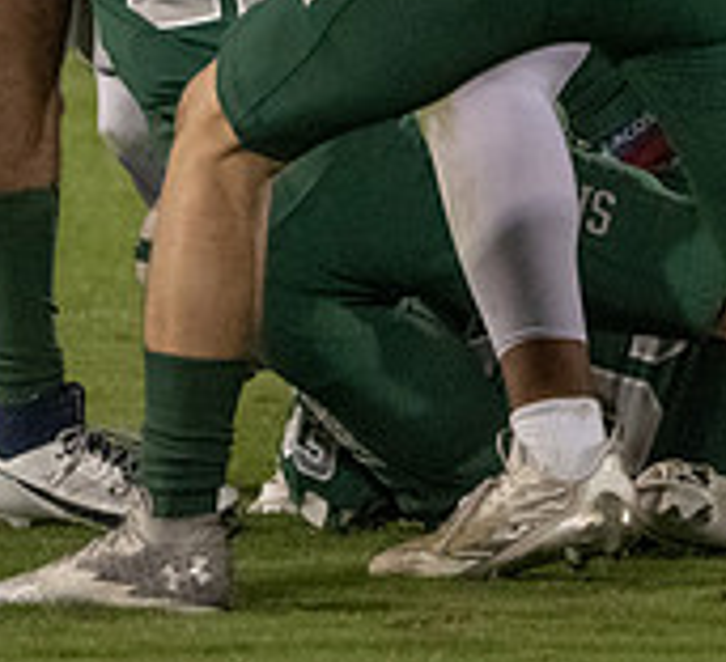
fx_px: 24506
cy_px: -220
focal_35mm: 1079
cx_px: 182
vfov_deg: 1.5
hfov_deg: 1.7
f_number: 5.6
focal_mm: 247
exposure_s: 1/1250
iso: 8000
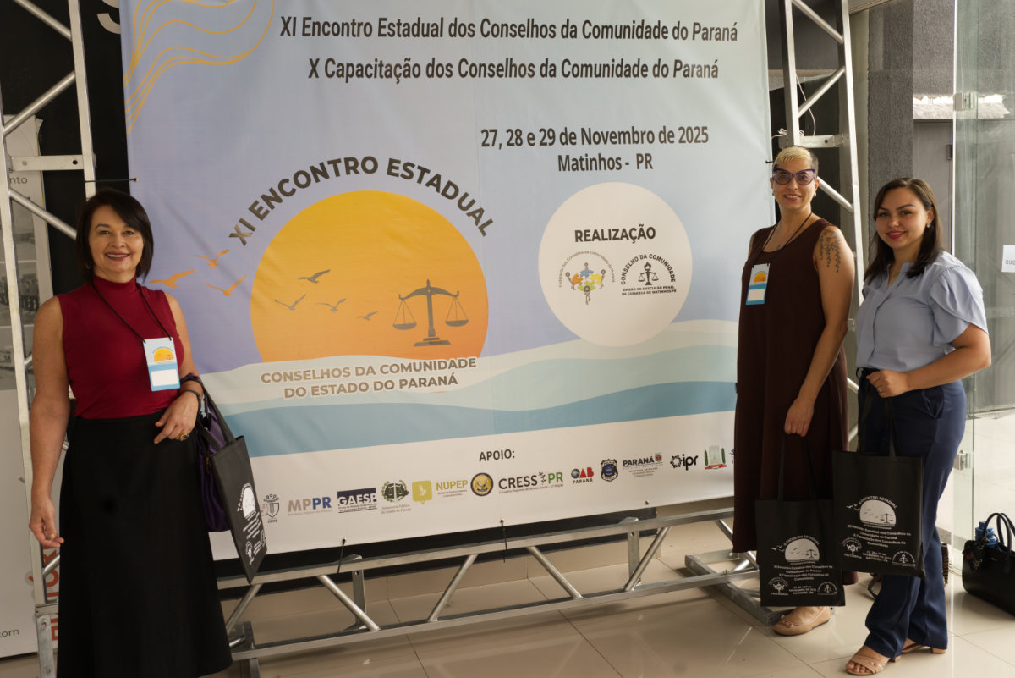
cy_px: 339
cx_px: 508
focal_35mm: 35
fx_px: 987
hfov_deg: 54.4
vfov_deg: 37.9
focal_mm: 35
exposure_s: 1/100
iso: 500
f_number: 6.3
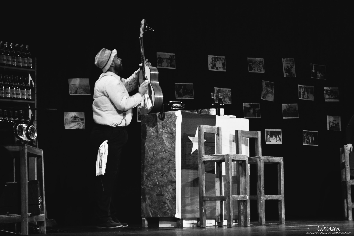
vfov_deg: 16.4
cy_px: 118
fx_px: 821
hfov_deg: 24.3
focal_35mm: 84
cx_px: 175
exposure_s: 1/80
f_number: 5.6
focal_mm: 55
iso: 800
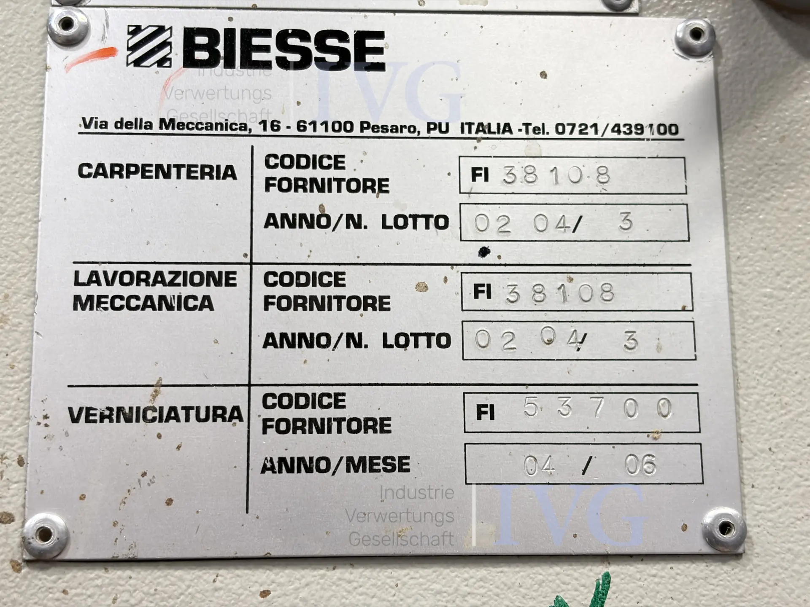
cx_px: 405
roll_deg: +1.0
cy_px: 304
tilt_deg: +11.1
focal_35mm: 52
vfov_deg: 28.0
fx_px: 1217
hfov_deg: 36.8
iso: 80
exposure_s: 1/50
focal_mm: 5.96
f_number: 1.6
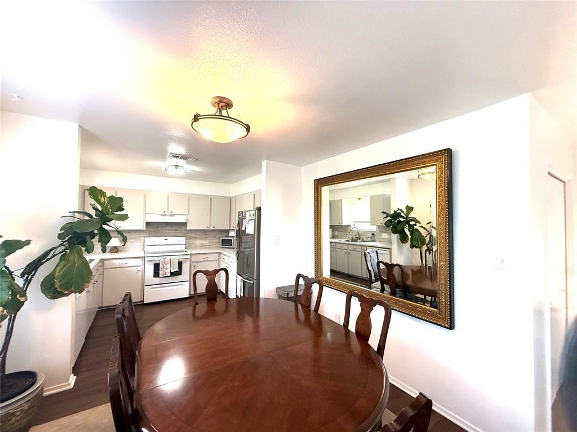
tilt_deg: +2.4
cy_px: 216
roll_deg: -0.6
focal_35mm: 14
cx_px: 288
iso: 320
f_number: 2.2
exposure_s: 1/120
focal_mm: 2.22
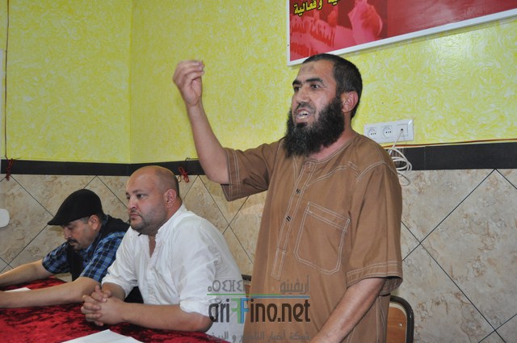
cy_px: 172
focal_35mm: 33
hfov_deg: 57.3
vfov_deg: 39.9
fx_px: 473
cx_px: 258
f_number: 3.5
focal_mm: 22
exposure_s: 1/60
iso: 800
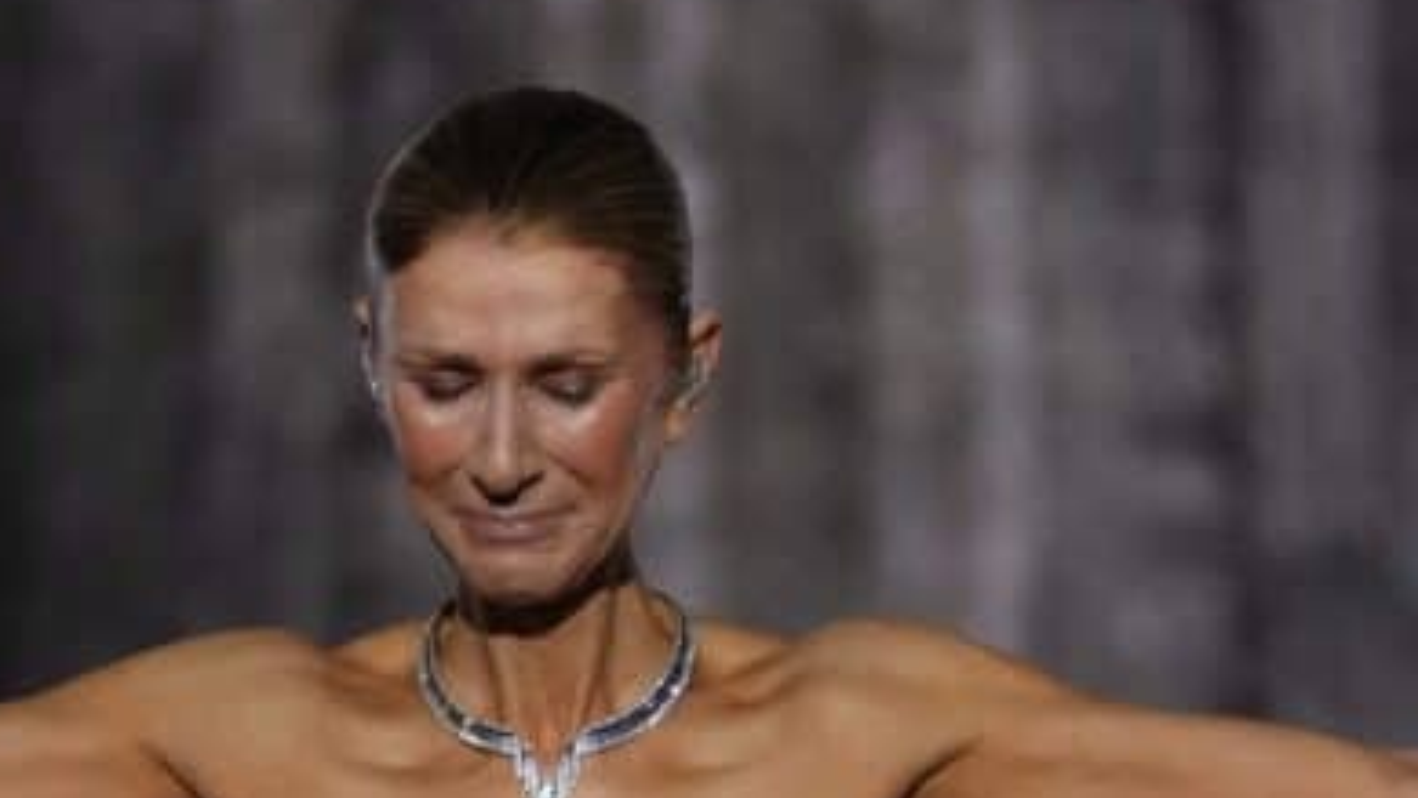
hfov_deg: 1.3
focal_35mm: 1656
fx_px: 62278
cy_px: 1073
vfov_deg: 0.7
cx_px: 547
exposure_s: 1/500
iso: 2500
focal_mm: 600
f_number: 4
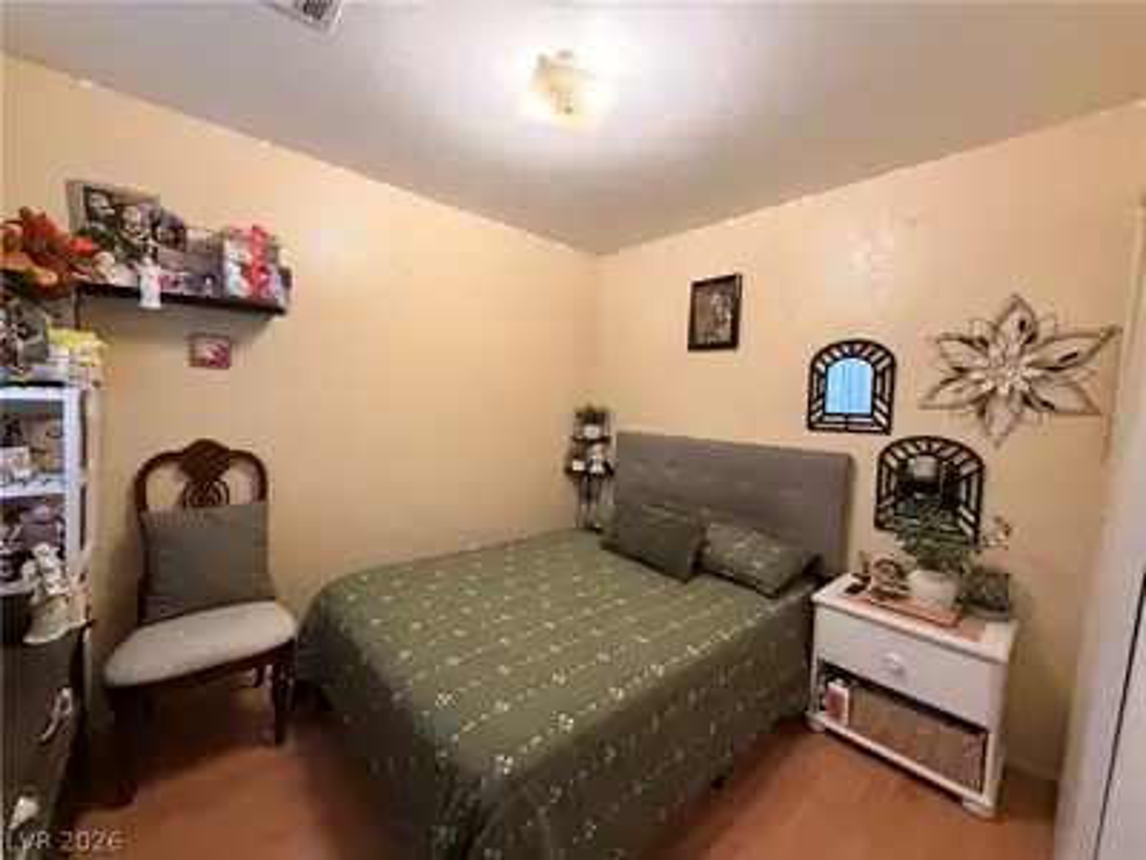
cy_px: 430
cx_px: 573
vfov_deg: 85.7
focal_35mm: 14
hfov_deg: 102.1
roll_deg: -1.4
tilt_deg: -4.3
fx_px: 463
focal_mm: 2.22
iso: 640
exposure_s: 1/60
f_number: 2.2
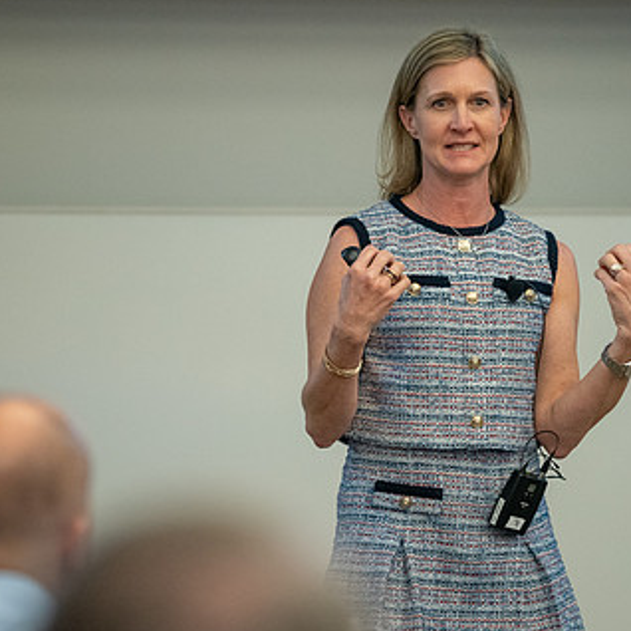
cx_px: 368
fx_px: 6991
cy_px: 307
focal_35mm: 339
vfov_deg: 5.2
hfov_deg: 5.2
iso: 2000
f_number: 2.8
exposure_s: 1/160
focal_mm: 200
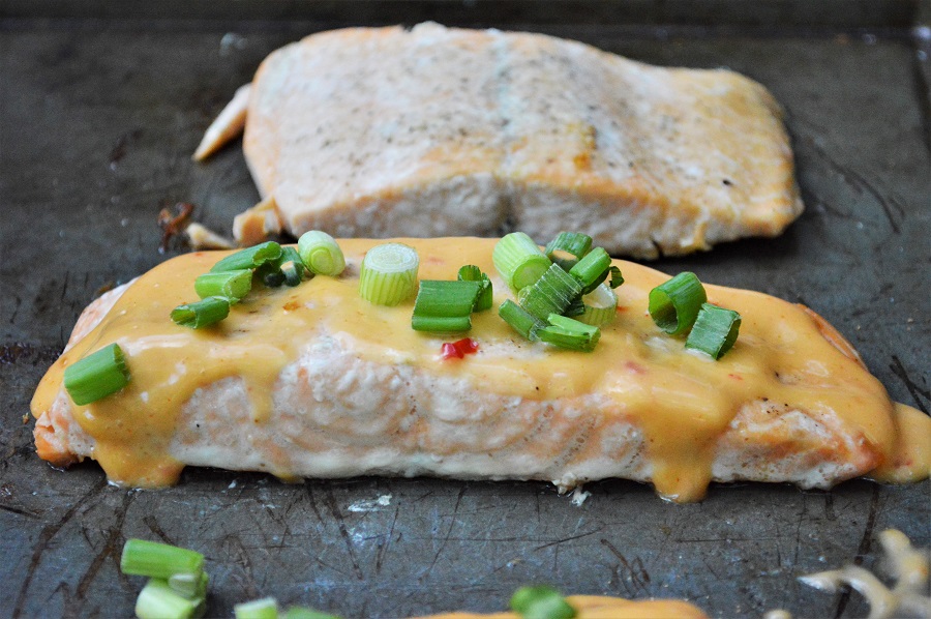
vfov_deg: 17.5
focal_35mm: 78
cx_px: 466
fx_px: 2015
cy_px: 310
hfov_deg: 26.0
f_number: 5.6
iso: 3200
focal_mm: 52
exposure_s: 1/500
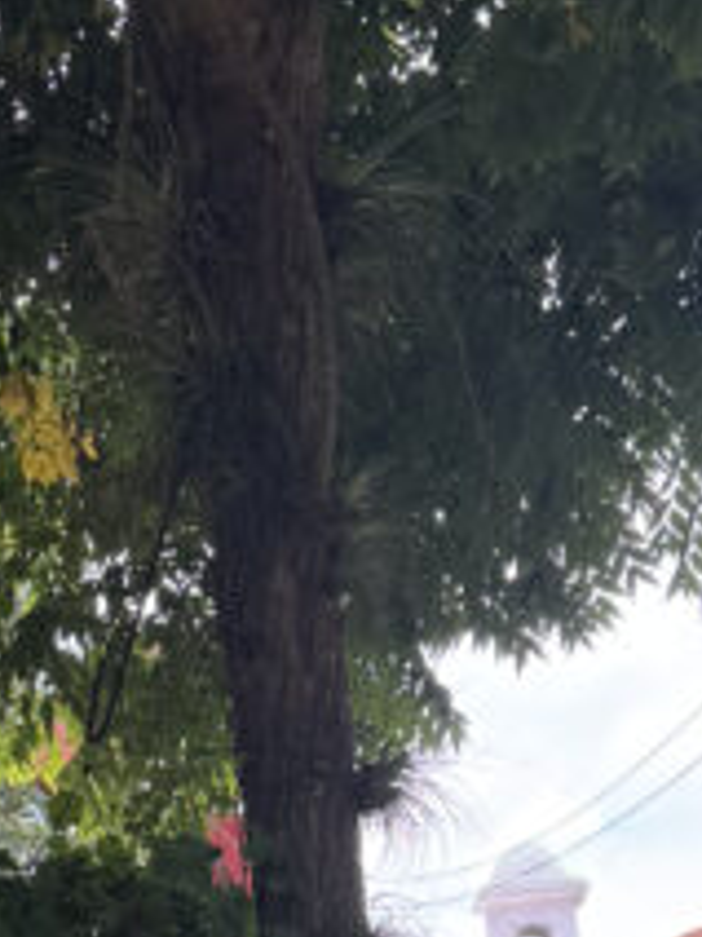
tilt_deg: +0.7
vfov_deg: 15.8
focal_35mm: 116
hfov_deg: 12.7
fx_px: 3137
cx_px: 141
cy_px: 1326
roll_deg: +3.9
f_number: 1.78
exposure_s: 1/338
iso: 80
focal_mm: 6.76
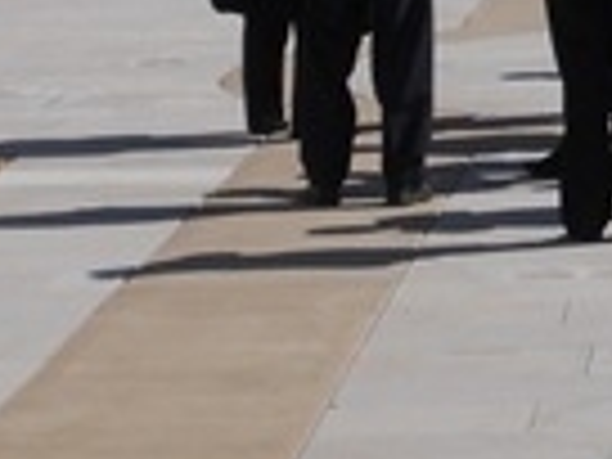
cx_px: 1035
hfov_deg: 7.6
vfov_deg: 5.8
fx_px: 4491
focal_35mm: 254
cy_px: 68
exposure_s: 1/1250
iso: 80
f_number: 4.8
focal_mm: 9.8
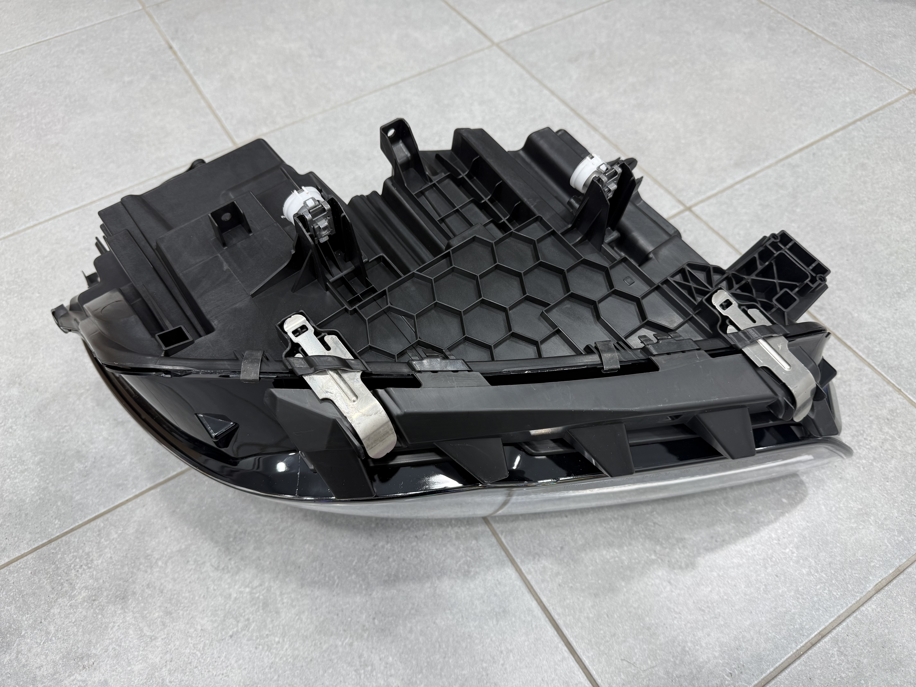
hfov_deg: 71.6
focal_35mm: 24
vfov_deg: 56.8
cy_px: 344
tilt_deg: -55.2
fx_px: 635
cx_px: 458
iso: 64
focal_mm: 6.76
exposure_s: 1/100
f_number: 1.78
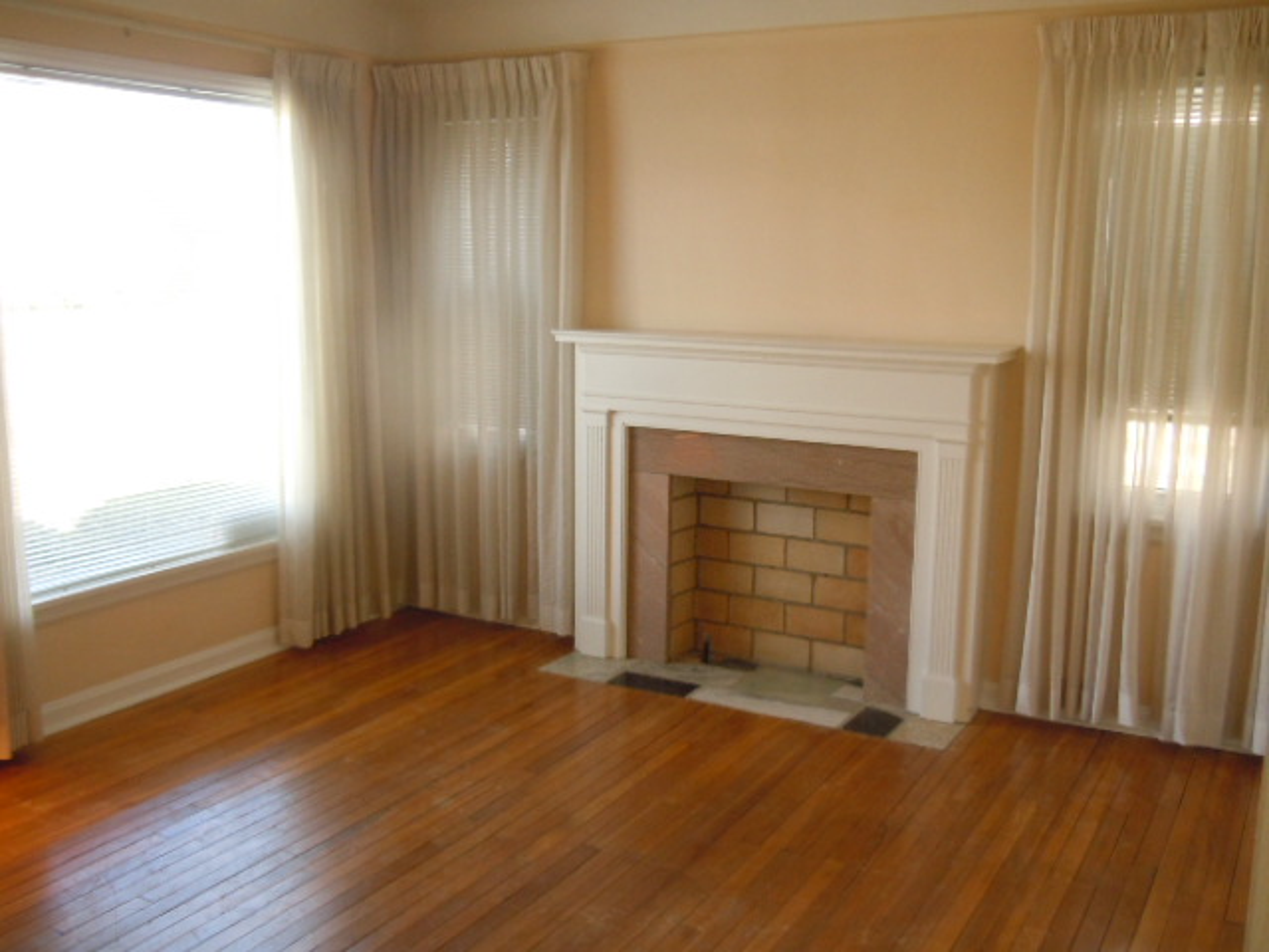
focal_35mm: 34
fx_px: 1246
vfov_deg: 41.8
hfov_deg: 54.0
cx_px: 634
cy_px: 476
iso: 400
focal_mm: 6.2
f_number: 3.6
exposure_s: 1/60
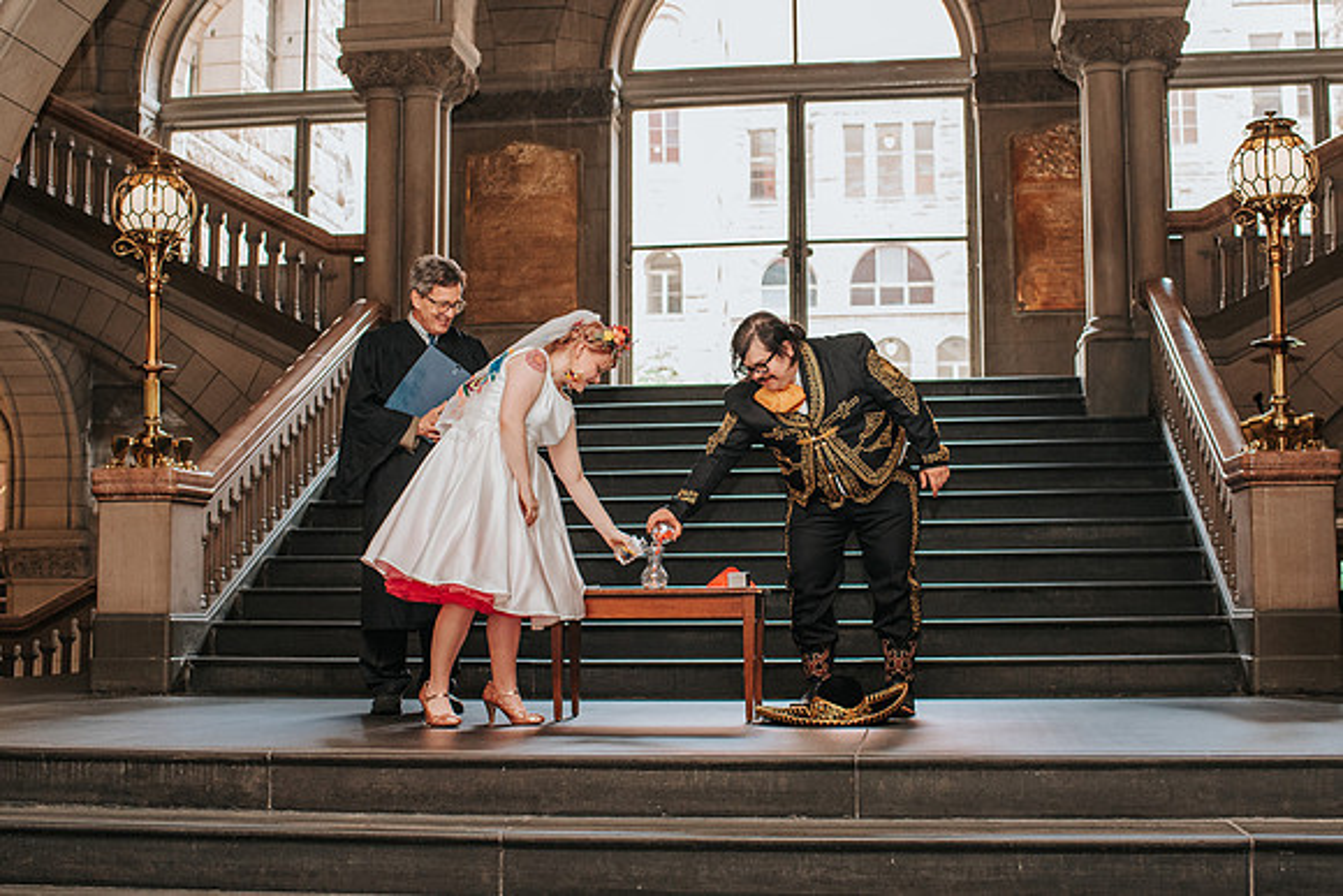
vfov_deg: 28.8
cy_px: 438
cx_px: 706
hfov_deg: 42.1
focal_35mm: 47
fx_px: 1746
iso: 1000
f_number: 3.2
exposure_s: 1/200
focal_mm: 35
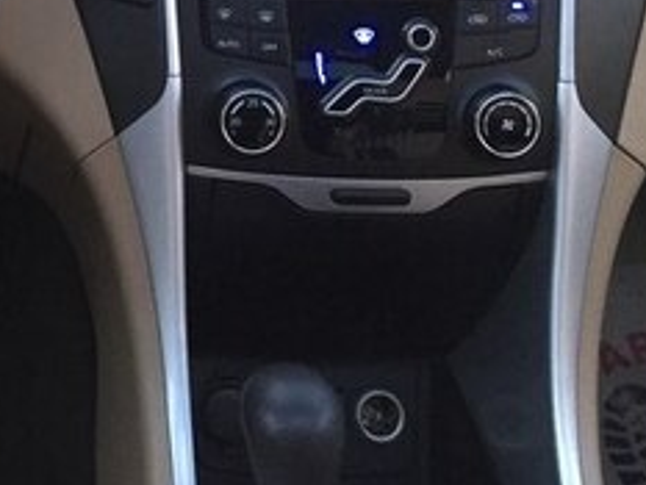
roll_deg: +0.7
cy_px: -112
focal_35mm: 82
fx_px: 1531
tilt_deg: -25.9
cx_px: -39
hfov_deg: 22.6
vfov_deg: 17.1
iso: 160
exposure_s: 1/33
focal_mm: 4.15
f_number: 2.2
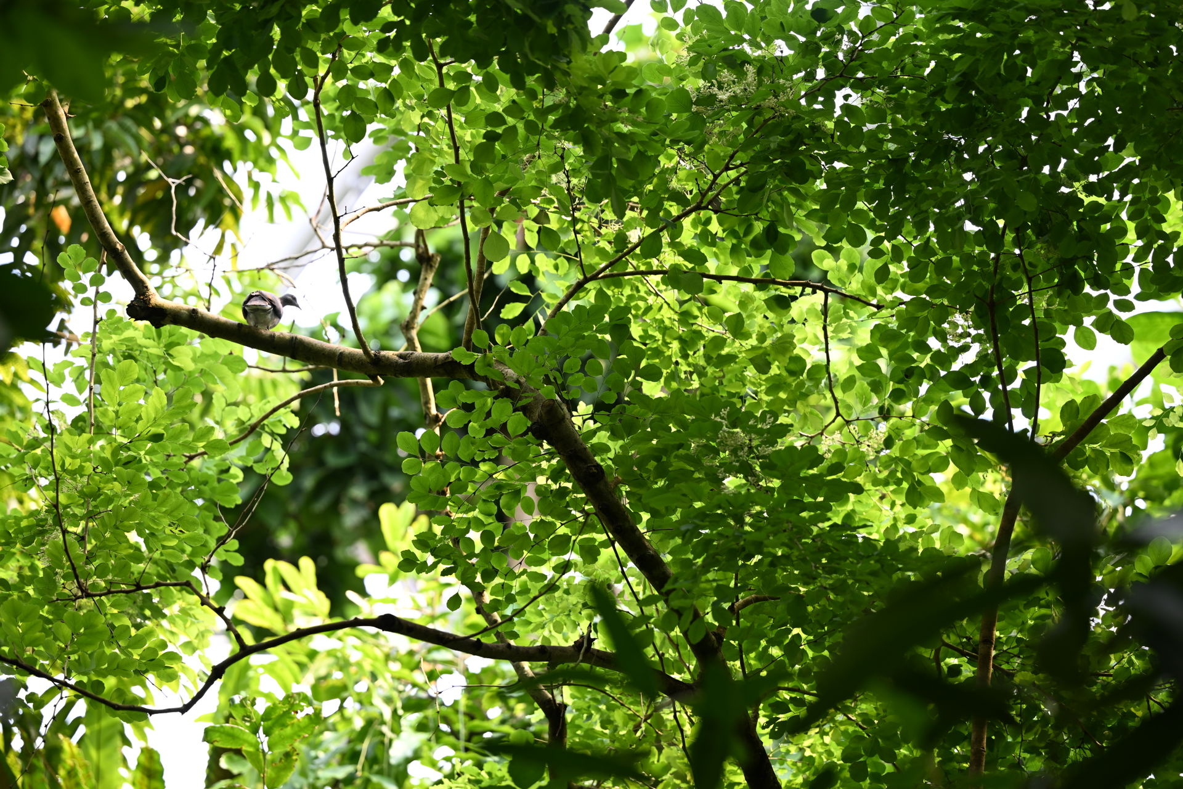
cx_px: 592
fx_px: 3286
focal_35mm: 100
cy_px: 394
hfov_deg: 20.4
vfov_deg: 13.7
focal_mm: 100
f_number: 3.2
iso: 200
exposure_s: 1/160
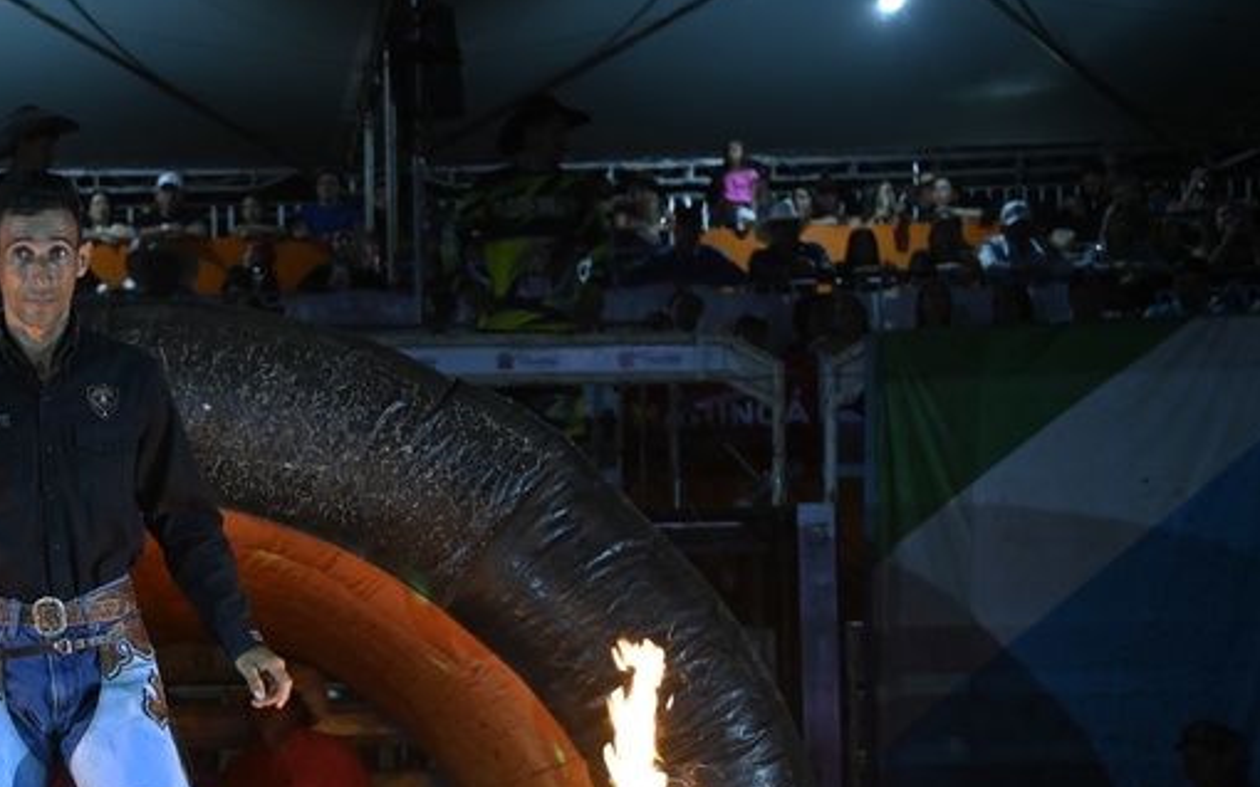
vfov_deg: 15.9
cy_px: 689
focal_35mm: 81
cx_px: 163
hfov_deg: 24.9
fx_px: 2781
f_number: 2.8
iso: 800
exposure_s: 1/125
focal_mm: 45
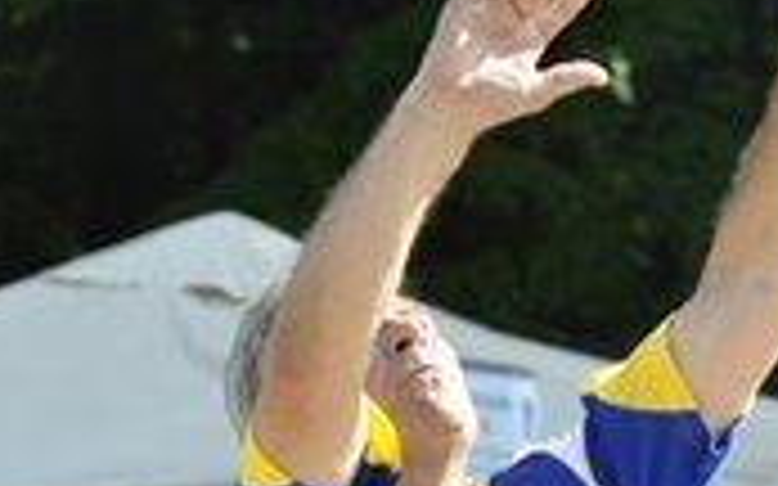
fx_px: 12209
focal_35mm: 576
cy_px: 585
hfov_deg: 3.6
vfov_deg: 2.3
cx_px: 355
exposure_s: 1/500
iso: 220
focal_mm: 100
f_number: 4.5
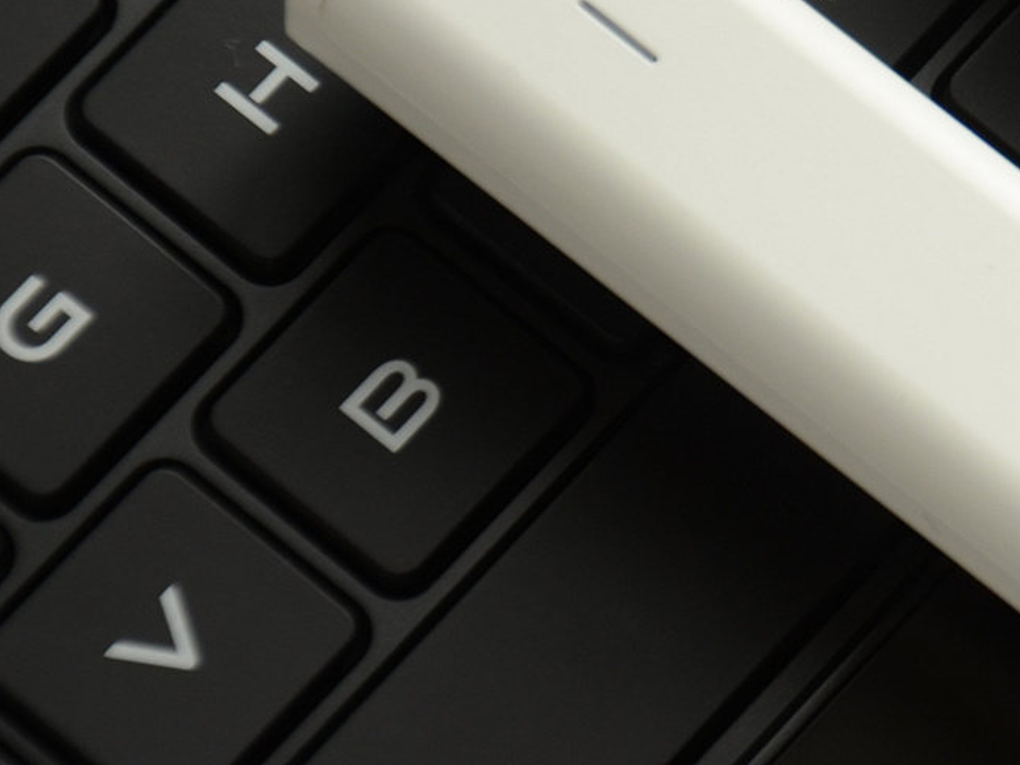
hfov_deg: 4.3
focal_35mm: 462
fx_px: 13630
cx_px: 1478
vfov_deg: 3.2
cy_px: -62
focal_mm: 105
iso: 320
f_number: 5.6
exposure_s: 1/125
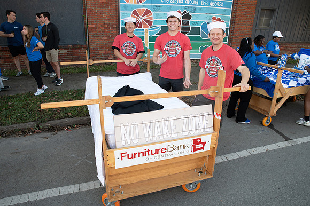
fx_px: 207
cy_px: 103
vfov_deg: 53.1
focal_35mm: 24
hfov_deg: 73.8
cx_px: 155
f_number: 6.3
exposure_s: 1/125
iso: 400
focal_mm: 24
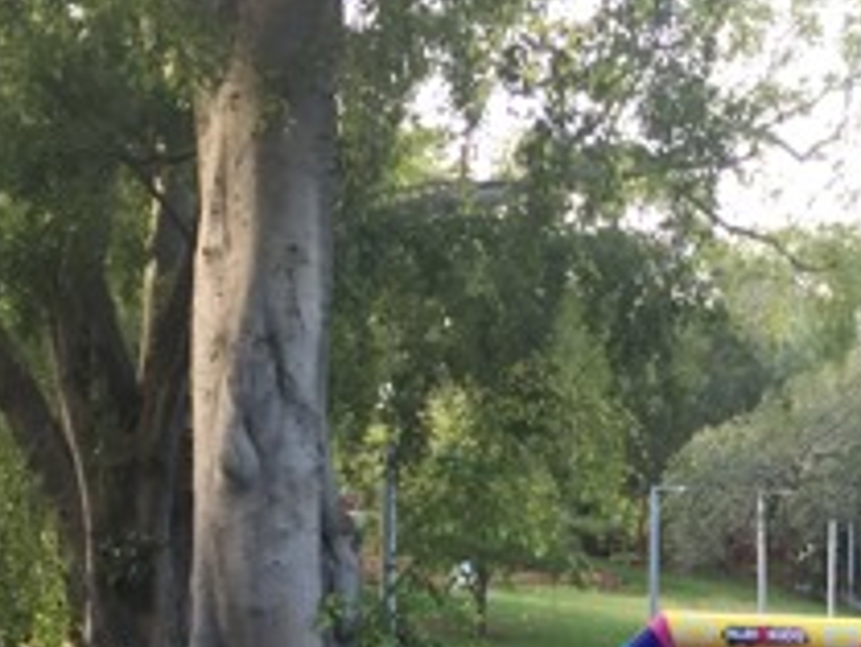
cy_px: 705
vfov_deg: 19.6
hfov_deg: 26.3
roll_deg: -0.1
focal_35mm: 72
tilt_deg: +2.5
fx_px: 1792
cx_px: 742
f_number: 2.2
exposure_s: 1/33
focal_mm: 4.15
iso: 32
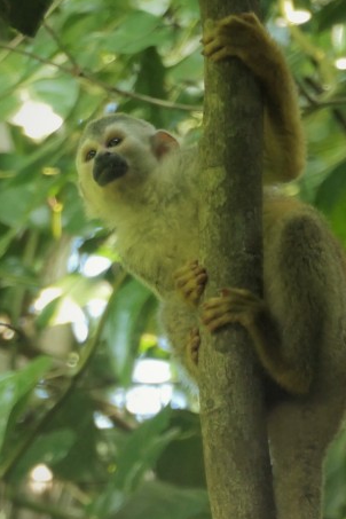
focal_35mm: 477
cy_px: 243
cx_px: 227
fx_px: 6876
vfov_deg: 4.3
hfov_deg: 2.9
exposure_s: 1/100
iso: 1600
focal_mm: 132
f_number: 6.4
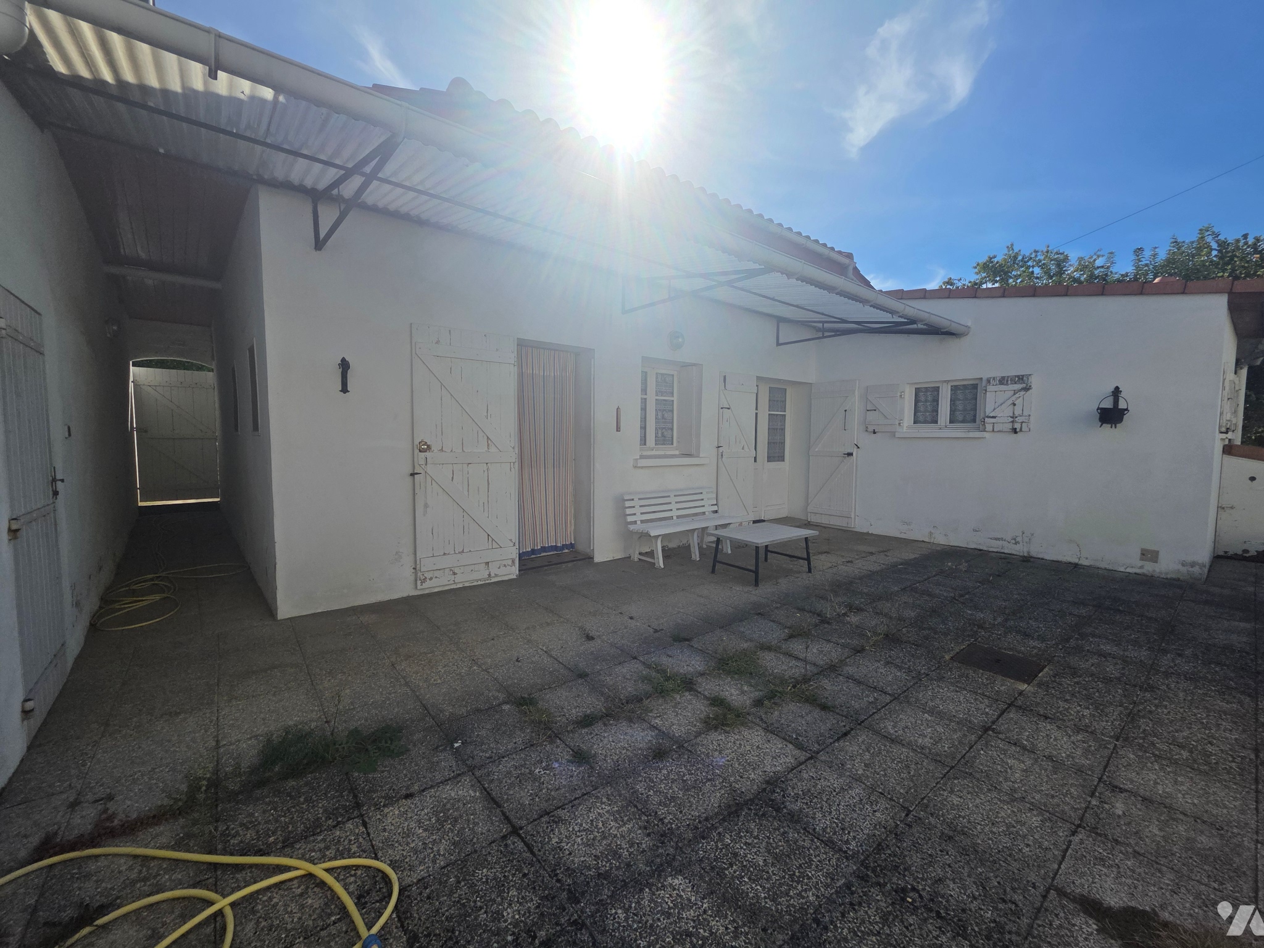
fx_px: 475
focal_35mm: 13
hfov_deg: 106.2
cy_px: 474
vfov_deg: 89.9
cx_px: 632
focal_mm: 2.2
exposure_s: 1/3697
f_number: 1.9
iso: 40
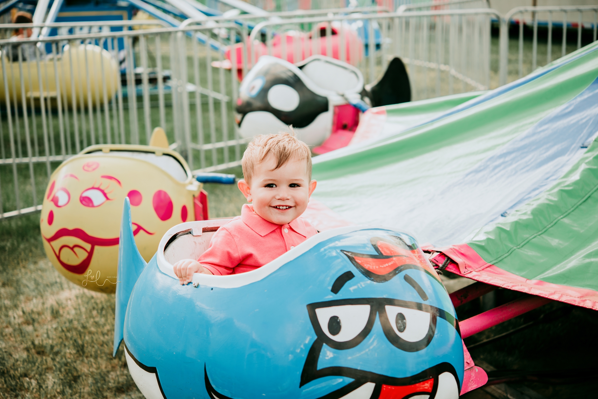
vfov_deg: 22.6
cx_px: 299
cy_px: 200
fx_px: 997
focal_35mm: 60
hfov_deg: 33.4
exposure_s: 1/500
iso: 160
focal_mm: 60
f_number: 3.5
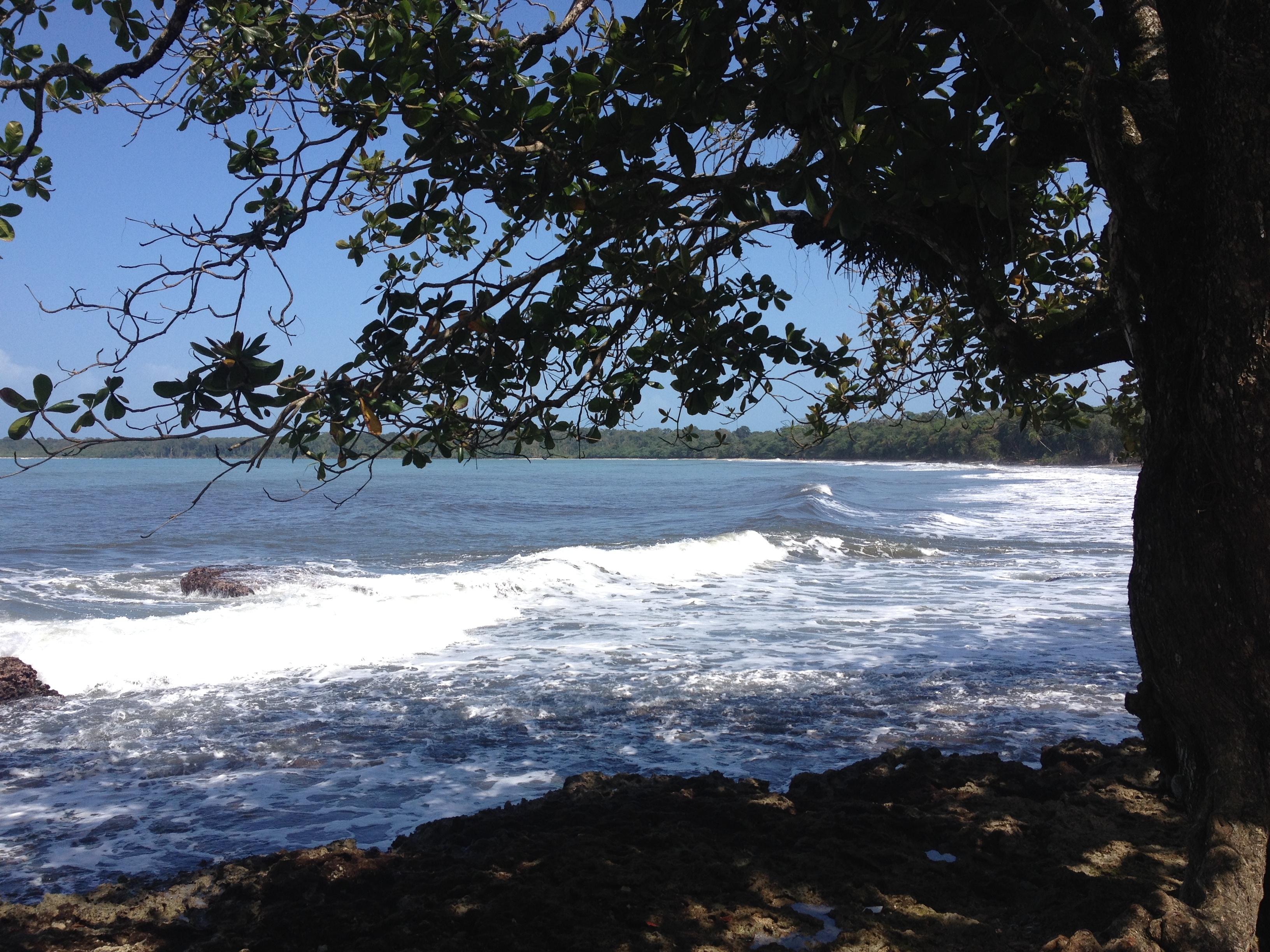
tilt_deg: -4.5
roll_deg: +0.6
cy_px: 476
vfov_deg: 40.7
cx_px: 635
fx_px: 1284
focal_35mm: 35
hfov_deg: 52.6
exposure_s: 1/1783
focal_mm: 4.28
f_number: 2.4
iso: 50
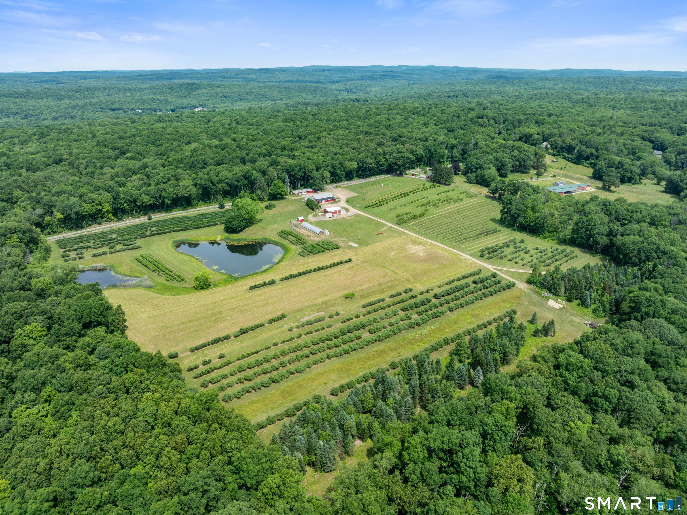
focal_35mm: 24
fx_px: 476
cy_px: 258
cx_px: 344
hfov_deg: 71.6
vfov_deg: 56.8
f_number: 2.8
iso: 130
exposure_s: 1/1600
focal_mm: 12.29
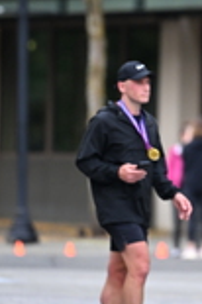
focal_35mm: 711
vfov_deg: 2.9
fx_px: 5997
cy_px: 67
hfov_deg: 1.9
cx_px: 274
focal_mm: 200
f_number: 2.8
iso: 1000
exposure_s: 1/1600
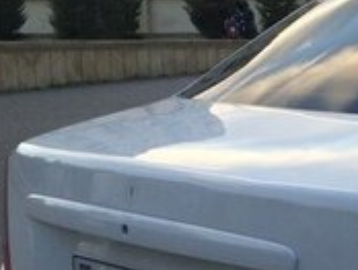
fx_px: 1139
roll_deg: -2.4
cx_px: 584
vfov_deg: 13.4
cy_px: 207
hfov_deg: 15.9
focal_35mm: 110
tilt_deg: -8.9
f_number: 2.2
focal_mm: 4.15
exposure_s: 1/441
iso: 32
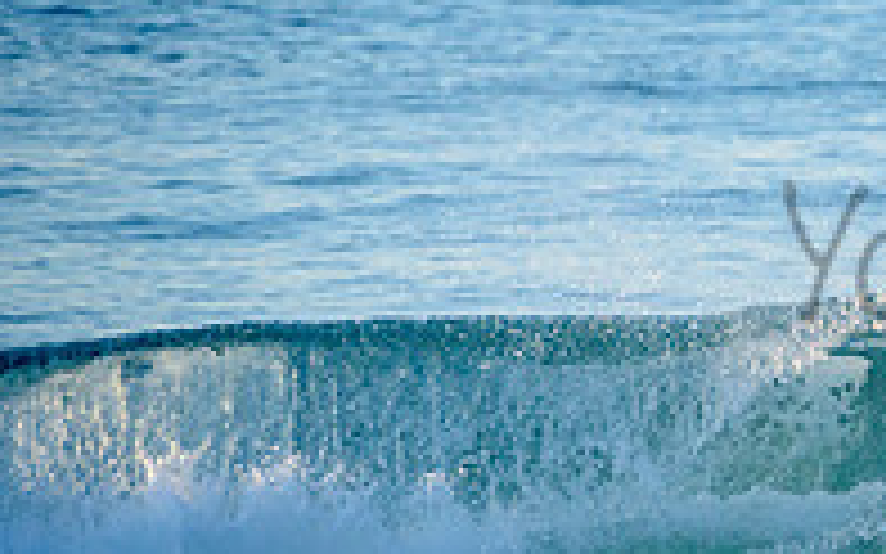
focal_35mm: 1502
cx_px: 1246
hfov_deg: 1.4
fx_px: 36258
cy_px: 214
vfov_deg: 0.9
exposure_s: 1/2000
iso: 640
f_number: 5.6
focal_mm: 500
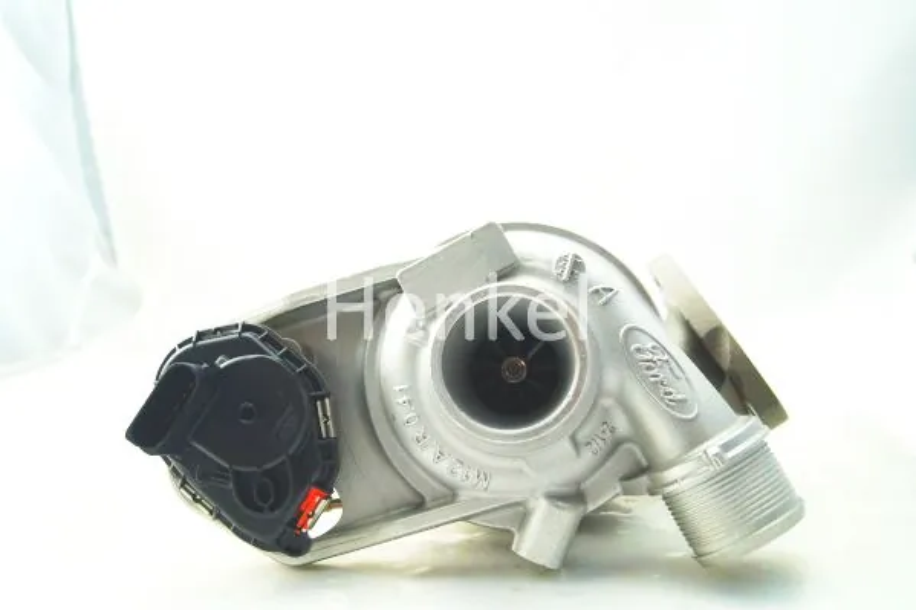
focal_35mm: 39
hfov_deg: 49.6
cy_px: 305
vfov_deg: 34.2
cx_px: 458
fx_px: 992
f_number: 4
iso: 250
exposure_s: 1/160
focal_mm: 26
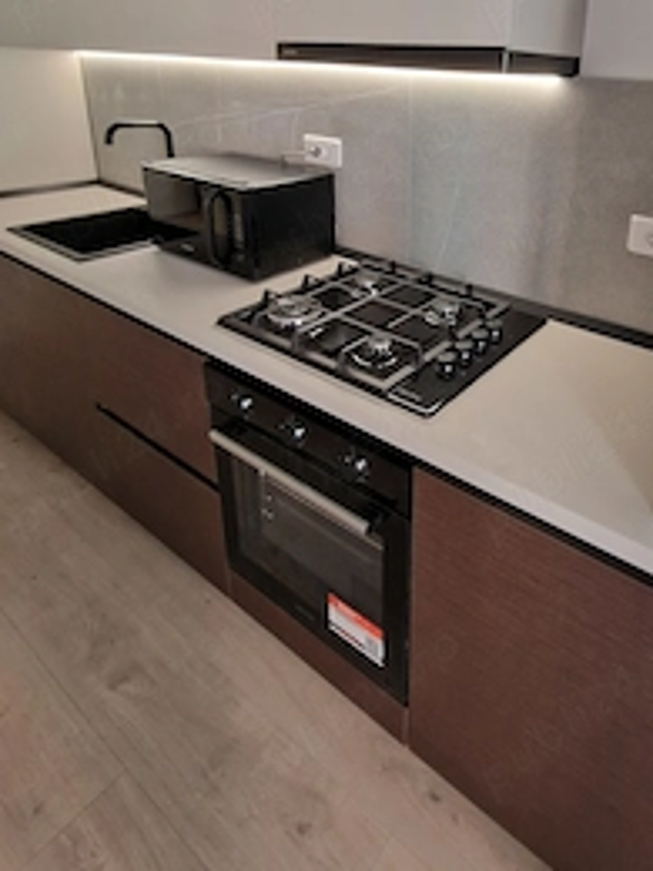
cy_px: 255
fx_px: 503
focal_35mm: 20
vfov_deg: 77.6
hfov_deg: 63.1
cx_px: 469
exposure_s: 1/50
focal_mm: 2.2
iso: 320
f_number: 2.2
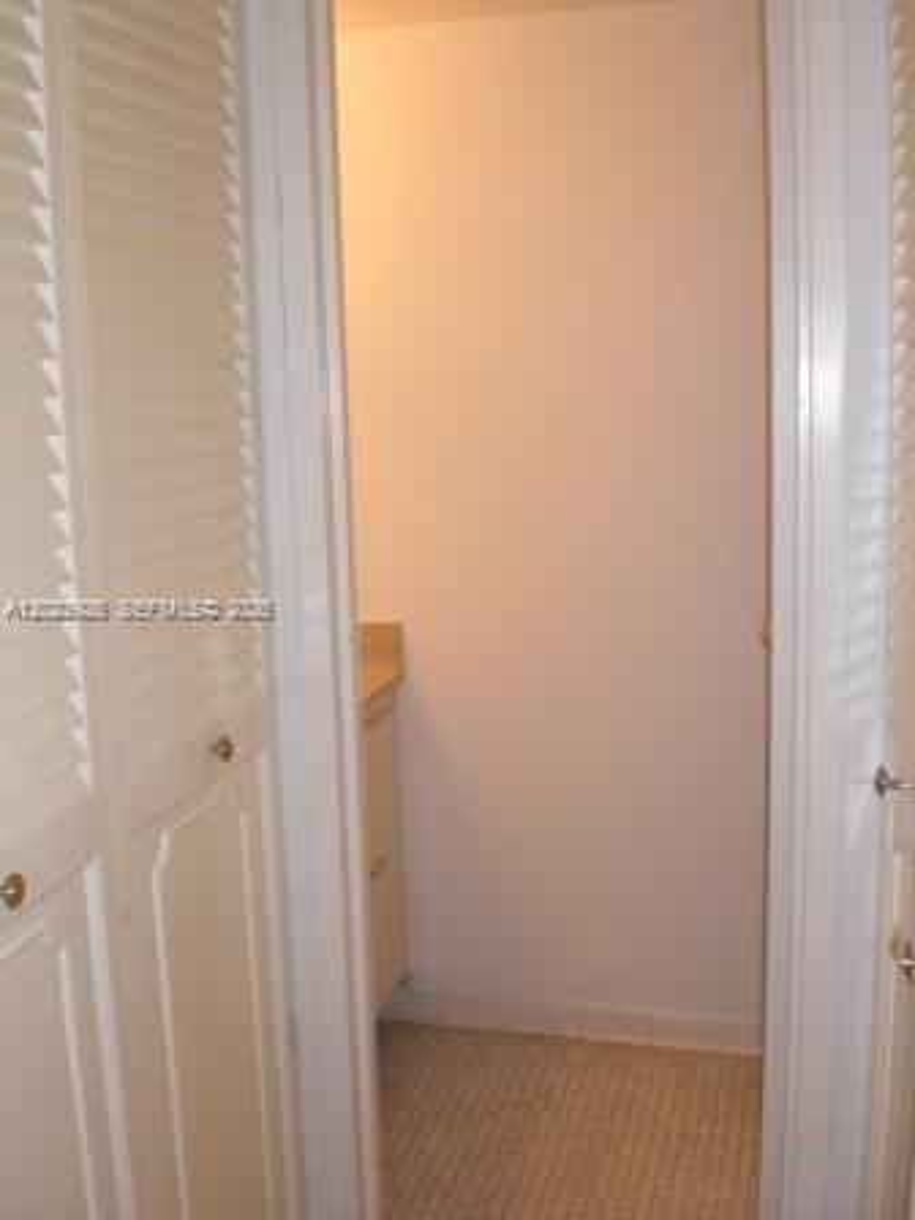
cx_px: 458
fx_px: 1339
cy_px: 610
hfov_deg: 37.7
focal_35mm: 38
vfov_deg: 49.0
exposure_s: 1/60
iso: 200
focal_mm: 6.3
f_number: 3.1
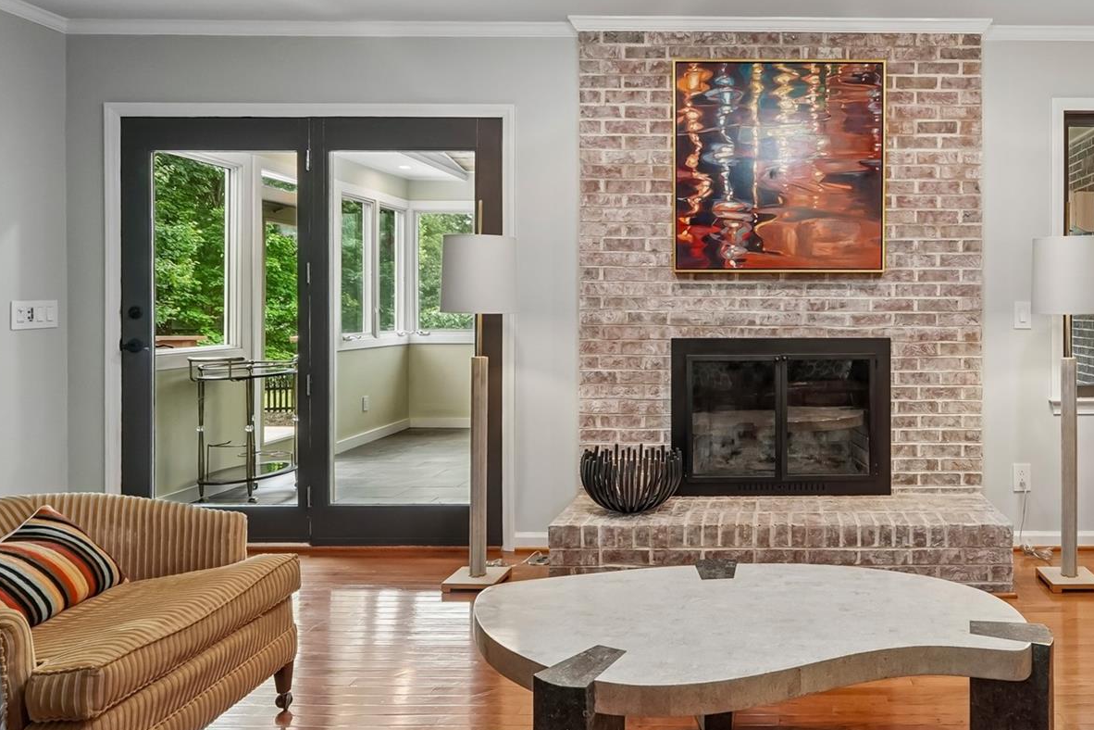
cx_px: 787
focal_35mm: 26
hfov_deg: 66.1
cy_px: 331
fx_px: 790
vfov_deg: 49.5
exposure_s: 1/8
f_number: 8
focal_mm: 10
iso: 400
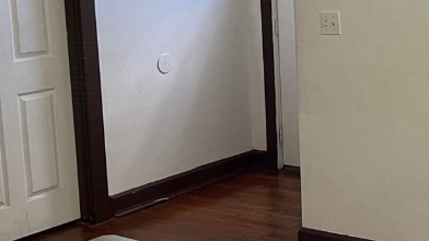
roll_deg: +1.0
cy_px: 62
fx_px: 841
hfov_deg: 27.5
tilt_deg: -8.0
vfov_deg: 16.2
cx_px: 390
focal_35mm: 74
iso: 125
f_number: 1.5
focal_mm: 5.7
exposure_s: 1/72
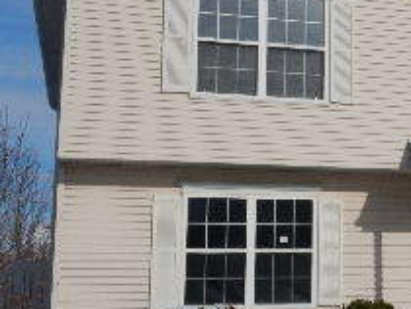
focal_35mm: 73
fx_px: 868
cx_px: 423
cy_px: 131
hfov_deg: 25.2
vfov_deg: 20.2
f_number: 8.2
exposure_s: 1/640
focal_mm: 4.3
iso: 125
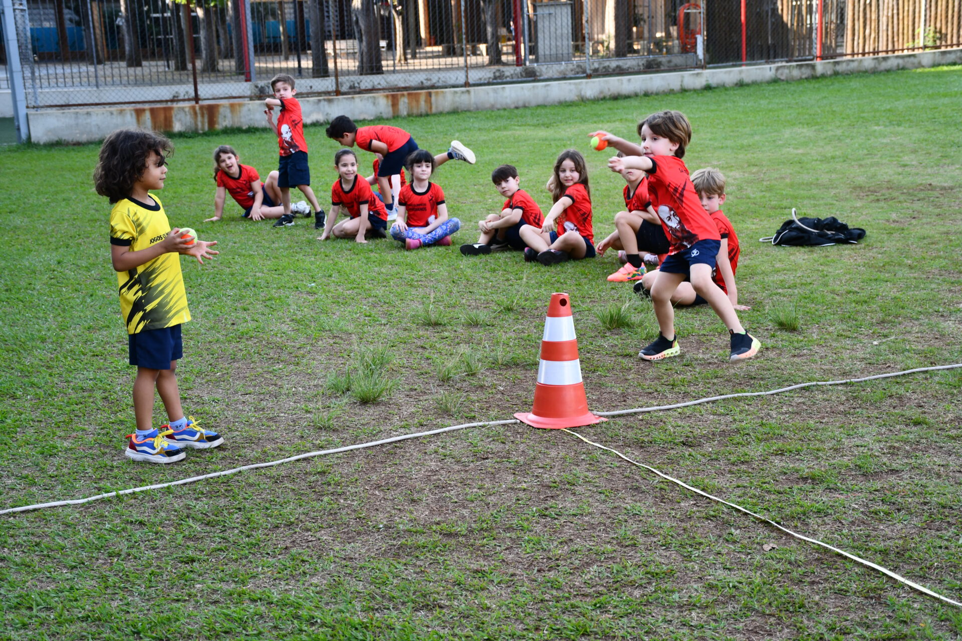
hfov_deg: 33.4
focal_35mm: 60
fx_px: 1603
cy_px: 320
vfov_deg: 22.6
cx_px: 481
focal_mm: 40
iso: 360
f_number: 5.6
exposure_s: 1/250
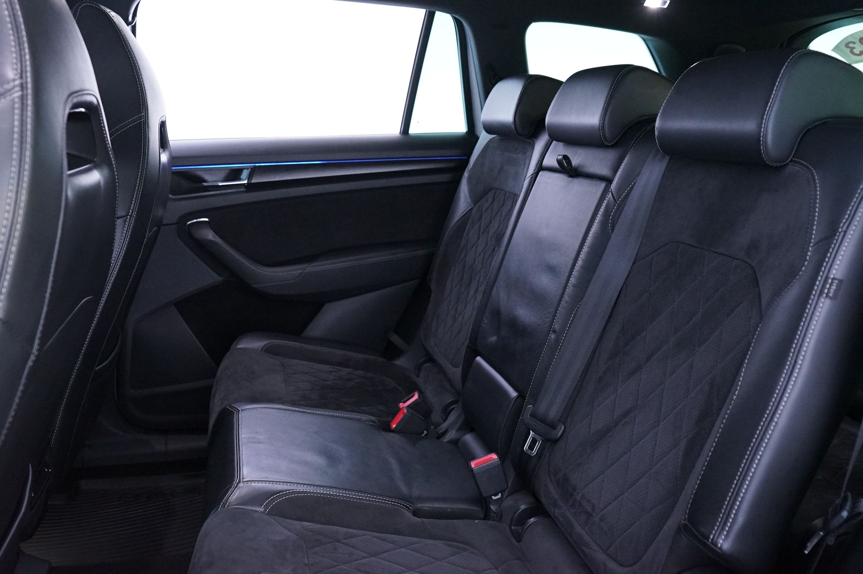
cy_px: 287
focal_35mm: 30
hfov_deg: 62.0
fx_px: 718
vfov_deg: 43.5
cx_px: 432
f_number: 5.6
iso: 5000
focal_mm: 30
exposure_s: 1/13
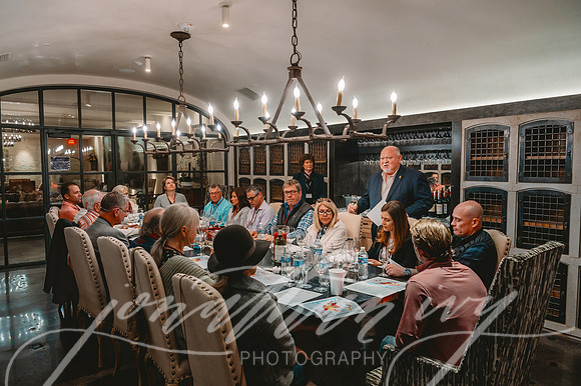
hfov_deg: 73.8
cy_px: 193
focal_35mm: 24
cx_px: 290
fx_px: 387
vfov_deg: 53.1
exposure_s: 1/60
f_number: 6.3
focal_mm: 24
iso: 1600
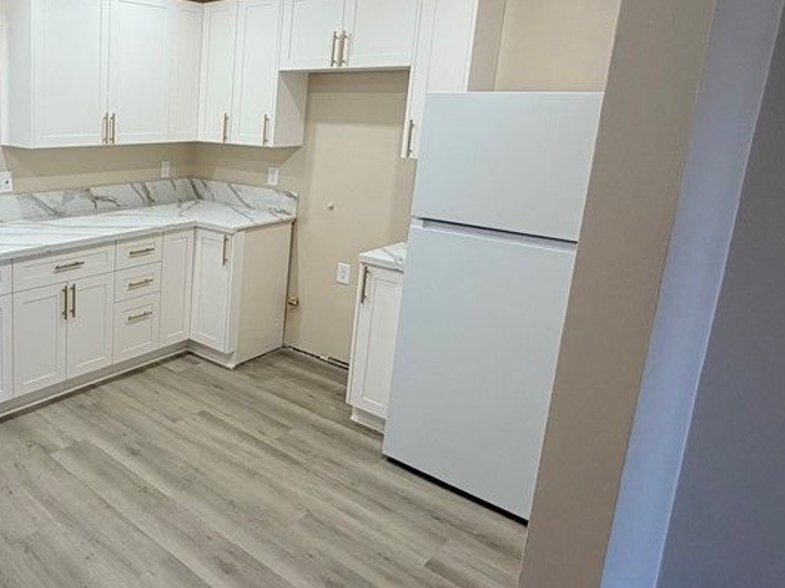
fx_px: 612
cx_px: 86
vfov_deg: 50.7
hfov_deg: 56.8
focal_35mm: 27
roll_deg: -1.2
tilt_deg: -11.0
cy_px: 210
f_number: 2.2
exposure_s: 1/120
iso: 125
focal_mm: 2.22
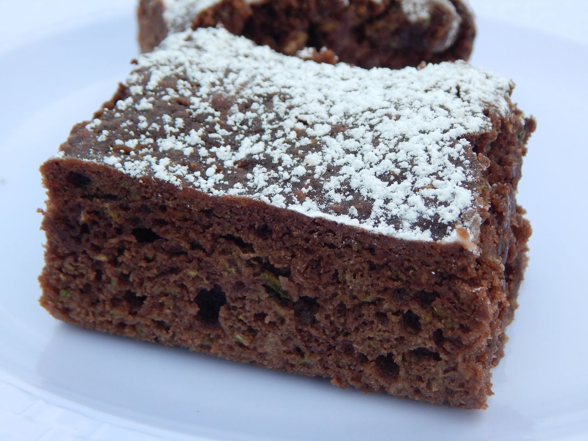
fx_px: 1172
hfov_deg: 28.2
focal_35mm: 69
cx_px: 294
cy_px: 220
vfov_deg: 21.3
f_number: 4.1
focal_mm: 12.3
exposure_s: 1/250
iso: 220
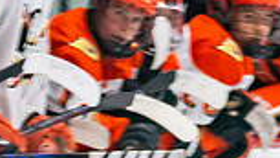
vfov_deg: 0.7
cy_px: 530
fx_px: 12619
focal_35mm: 1700
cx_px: 441
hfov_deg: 1.3
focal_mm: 200
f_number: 2.8
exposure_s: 1/640
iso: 640
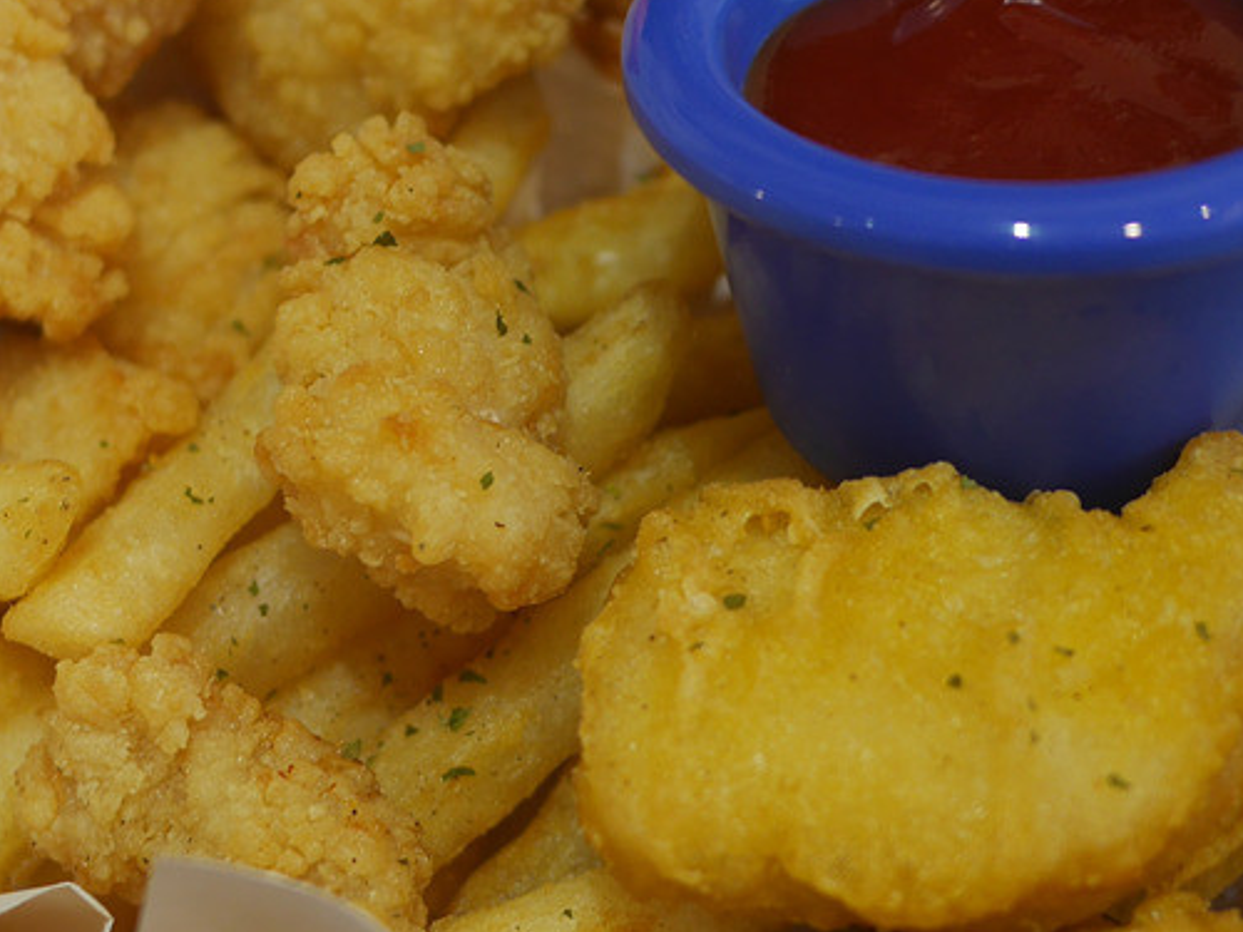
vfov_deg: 20.4
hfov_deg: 26.9
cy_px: 625
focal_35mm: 72
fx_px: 2585
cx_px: 435
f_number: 2
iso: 200
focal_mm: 15
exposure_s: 1/125
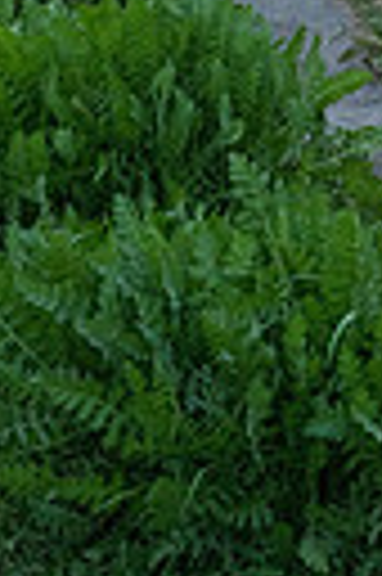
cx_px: 580
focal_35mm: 183
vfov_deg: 10.7
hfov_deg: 7.4
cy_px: -392
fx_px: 2920
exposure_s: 1/160
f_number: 4.5
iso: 2000
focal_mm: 52
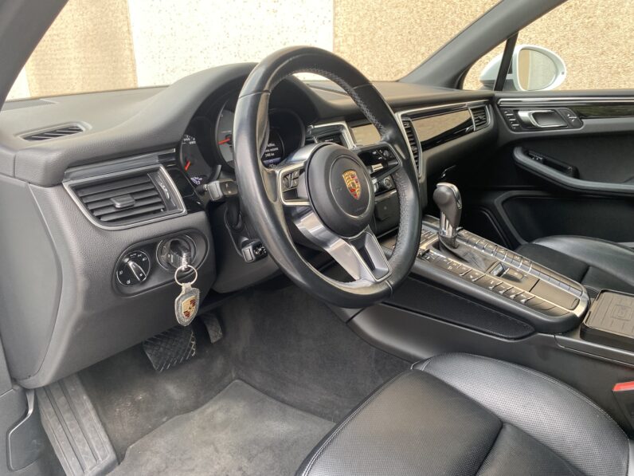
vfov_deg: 53.1
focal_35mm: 26
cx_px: 317
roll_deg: +0.2
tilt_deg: -18.5
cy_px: 238
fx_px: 476
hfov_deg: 67.3
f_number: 1.8
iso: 100
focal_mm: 4.25
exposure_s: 1/121
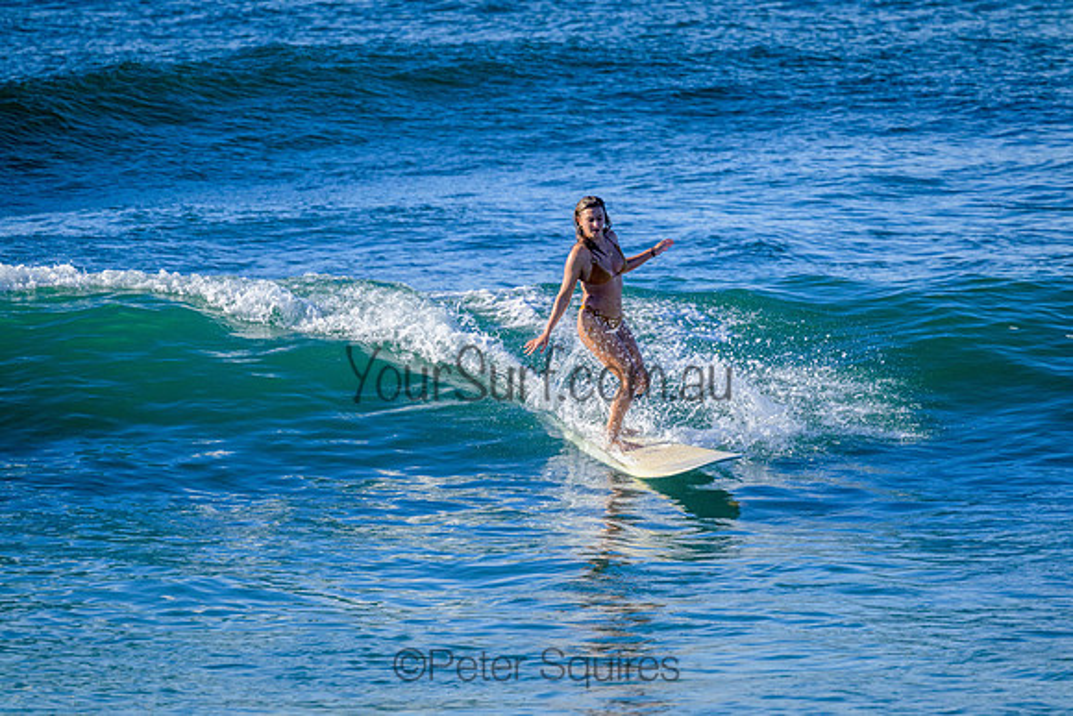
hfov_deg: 4.0
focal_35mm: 520
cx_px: 536
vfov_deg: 2.6
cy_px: 358
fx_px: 15502
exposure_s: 1/2000
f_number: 10
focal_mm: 520
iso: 1000
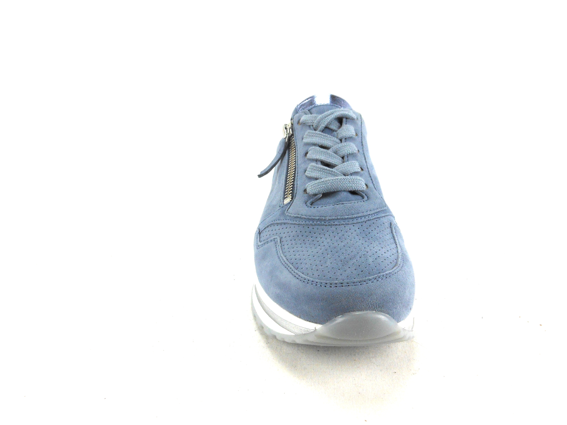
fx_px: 475
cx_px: 284
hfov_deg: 61.7
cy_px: 212
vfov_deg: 48.2
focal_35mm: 29
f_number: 3.3
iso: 100
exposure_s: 1/200
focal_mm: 5.2
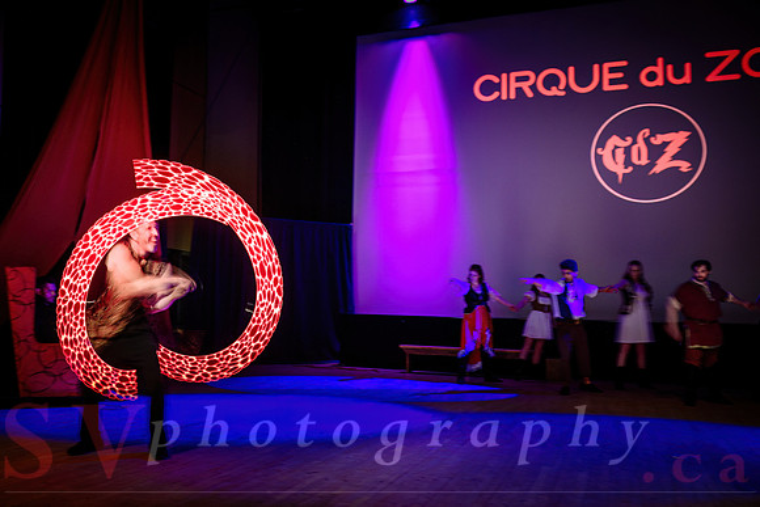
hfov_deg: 54.3
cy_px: 252
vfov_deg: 38.0
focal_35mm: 35
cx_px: 310
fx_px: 736
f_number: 2.8
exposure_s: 1/4
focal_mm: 29
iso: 64
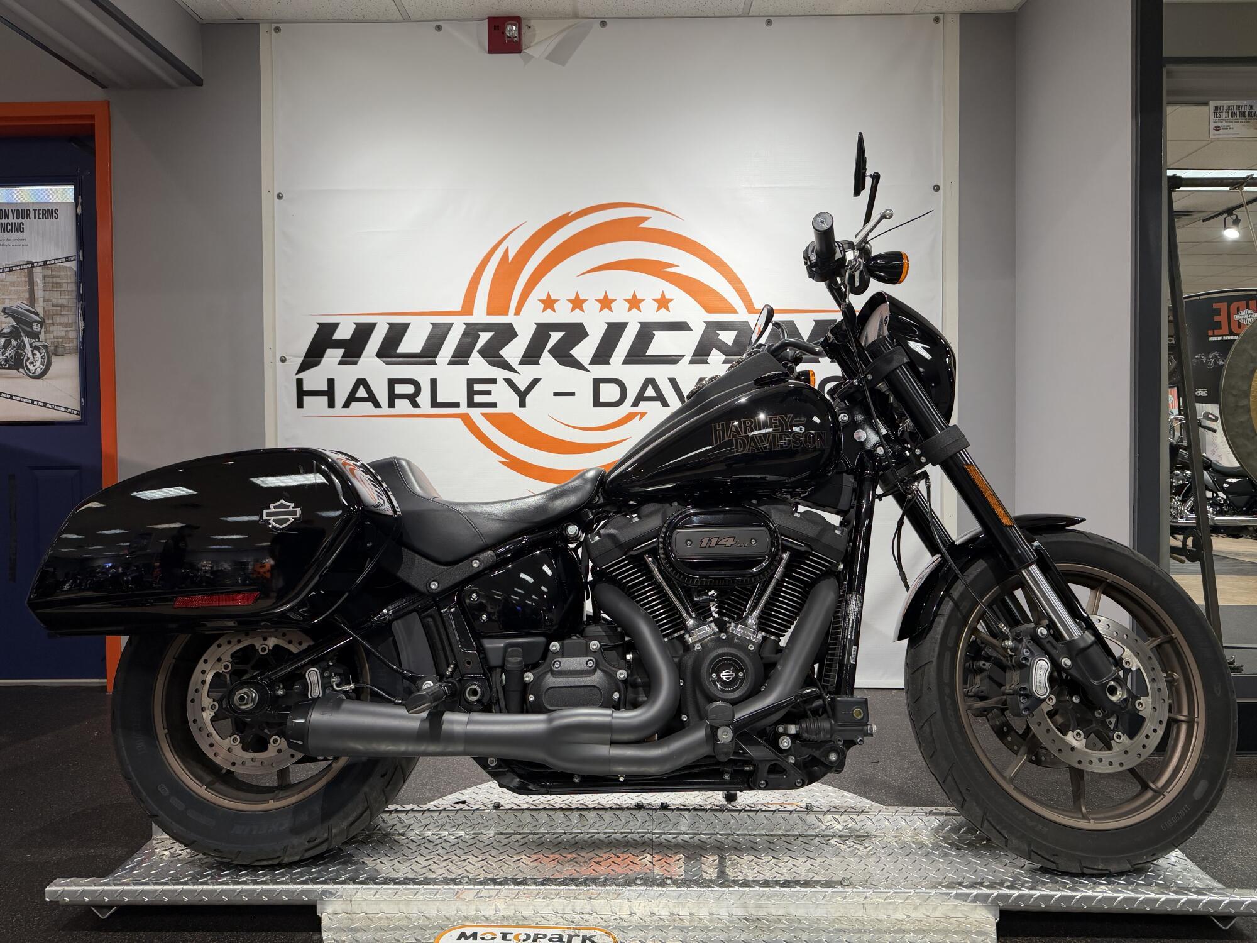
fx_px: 872
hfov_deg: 71.6
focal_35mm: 24
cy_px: 472
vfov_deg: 56.8
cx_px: 628
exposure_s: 1/60
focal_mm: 6.76
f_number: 1.78
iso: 125
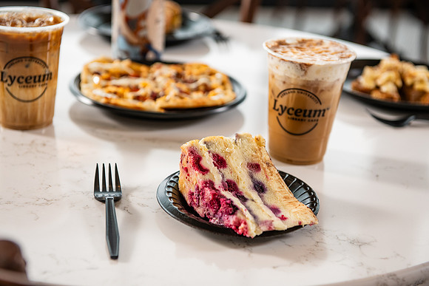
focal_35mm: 62
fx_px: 739
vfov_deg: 21.9
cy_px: 143
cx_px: 214
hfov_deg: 32.4
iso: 500
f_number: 4
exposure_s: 1/200
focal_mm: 62
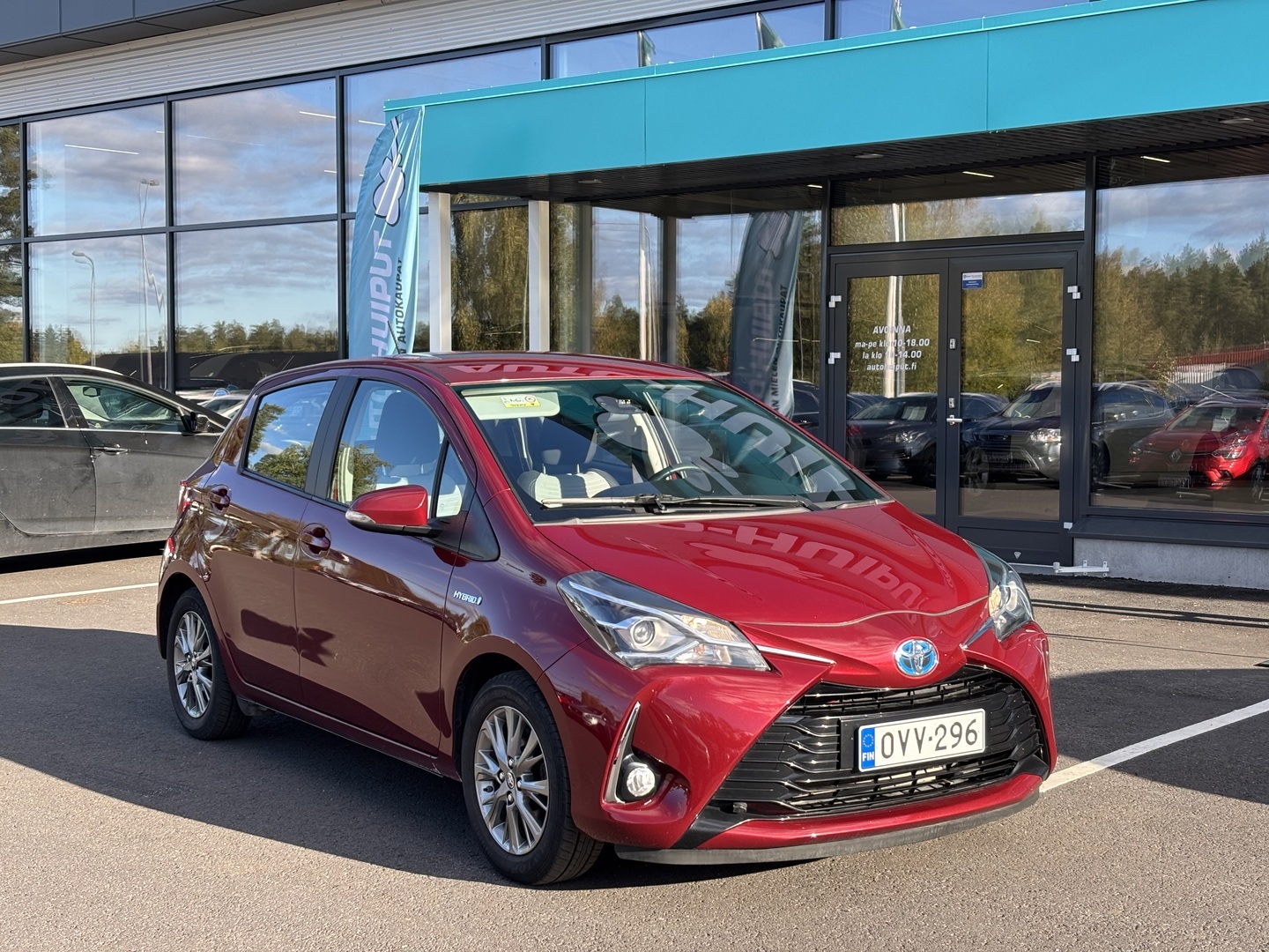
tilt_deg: -2.0
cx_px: 634
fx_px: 1906
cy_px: 476
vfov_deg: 28.0
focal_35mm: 52
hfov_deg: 36.8
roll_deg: +0.3
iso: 32
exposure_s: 1/544
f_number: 1.6
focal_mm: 5.96
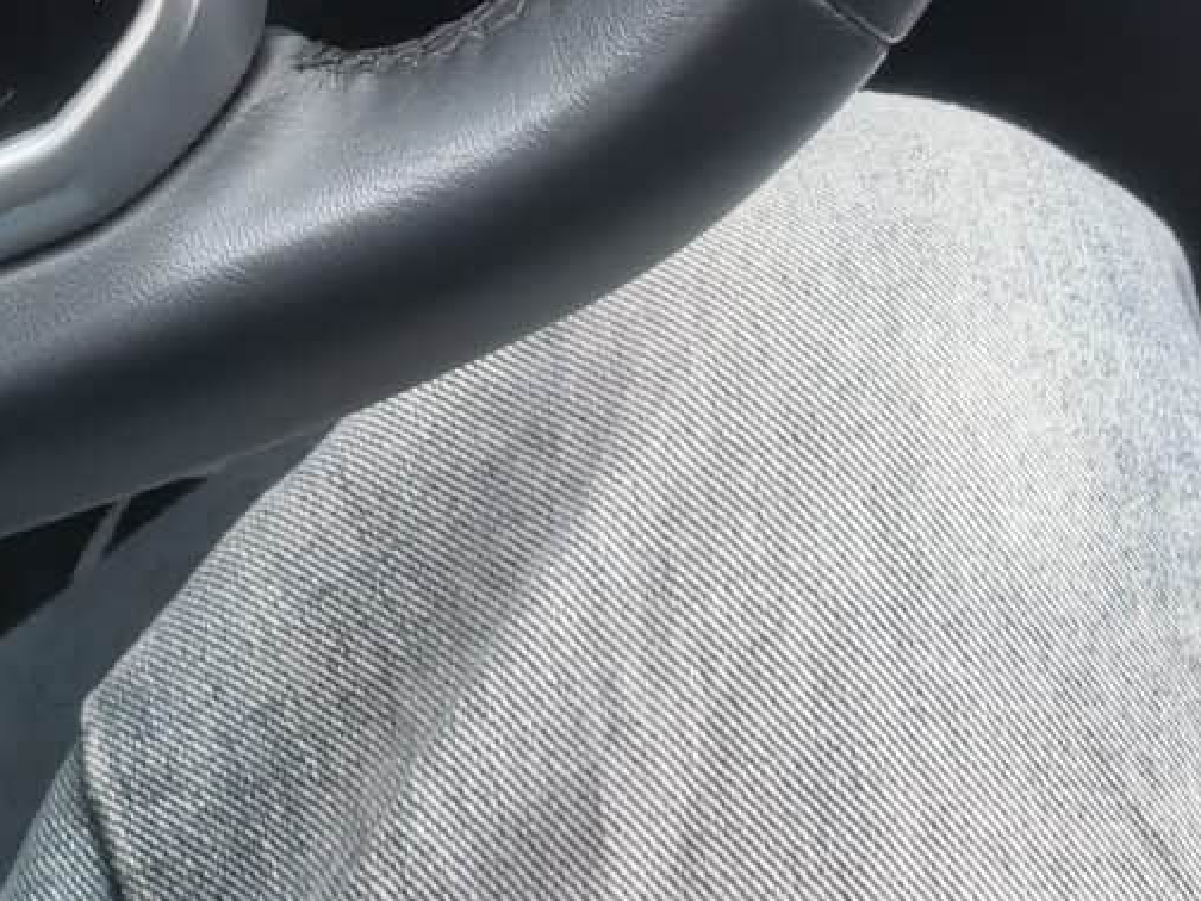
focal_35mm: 122
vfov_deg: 10.6
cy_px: -1166
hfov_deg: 16.1
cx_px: 436
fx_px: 4233
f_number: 4
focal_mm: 5.75
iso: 50
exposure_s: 1/100
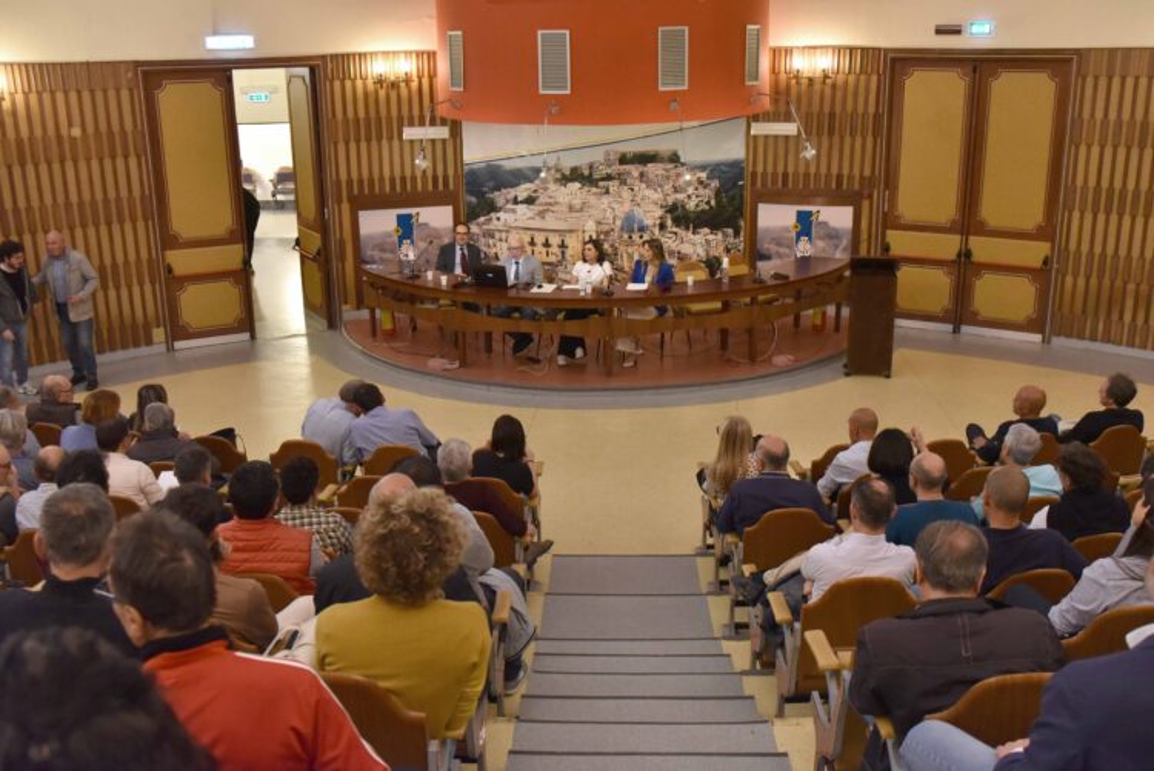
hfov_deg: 54.4
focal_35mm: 35
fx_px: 1123
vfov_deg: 37.9
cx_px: 577
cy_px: 386
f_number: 5
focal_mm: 35
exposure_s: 1/125
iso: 4000
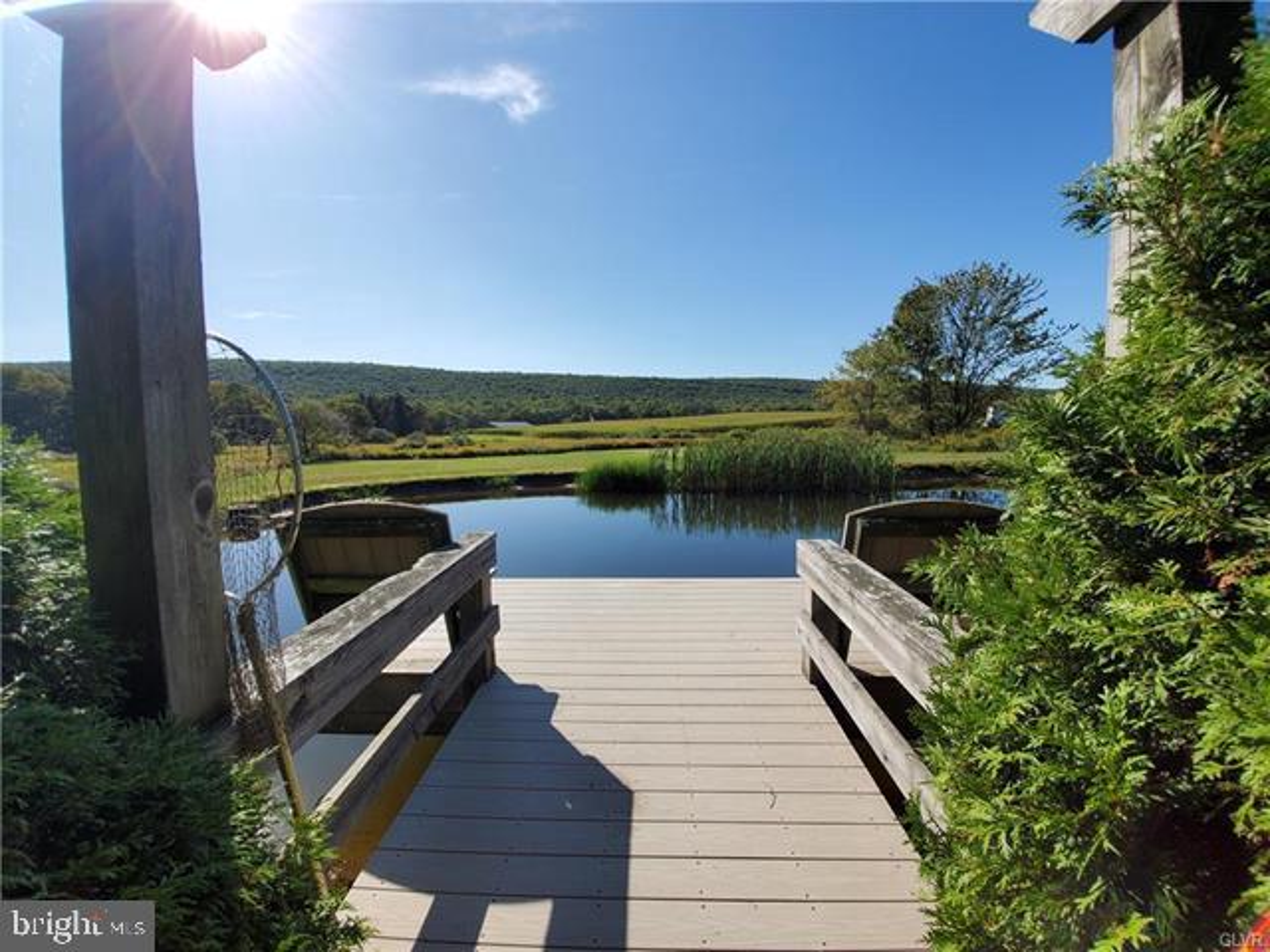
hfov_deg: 106.2
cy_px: 476
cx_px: 635
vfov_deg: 89.9
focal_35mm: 13
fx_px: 477
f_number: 2.2
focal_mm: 1.8
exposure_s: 1/1339
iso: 50
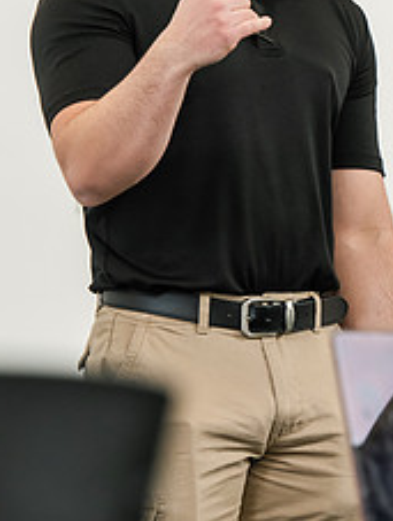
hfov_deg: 4.0
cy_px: 107
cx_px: 324
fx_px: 5555
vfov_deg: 5.4
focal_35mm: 368
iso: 1000
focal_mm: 150
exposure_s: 1/200
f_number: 3.5
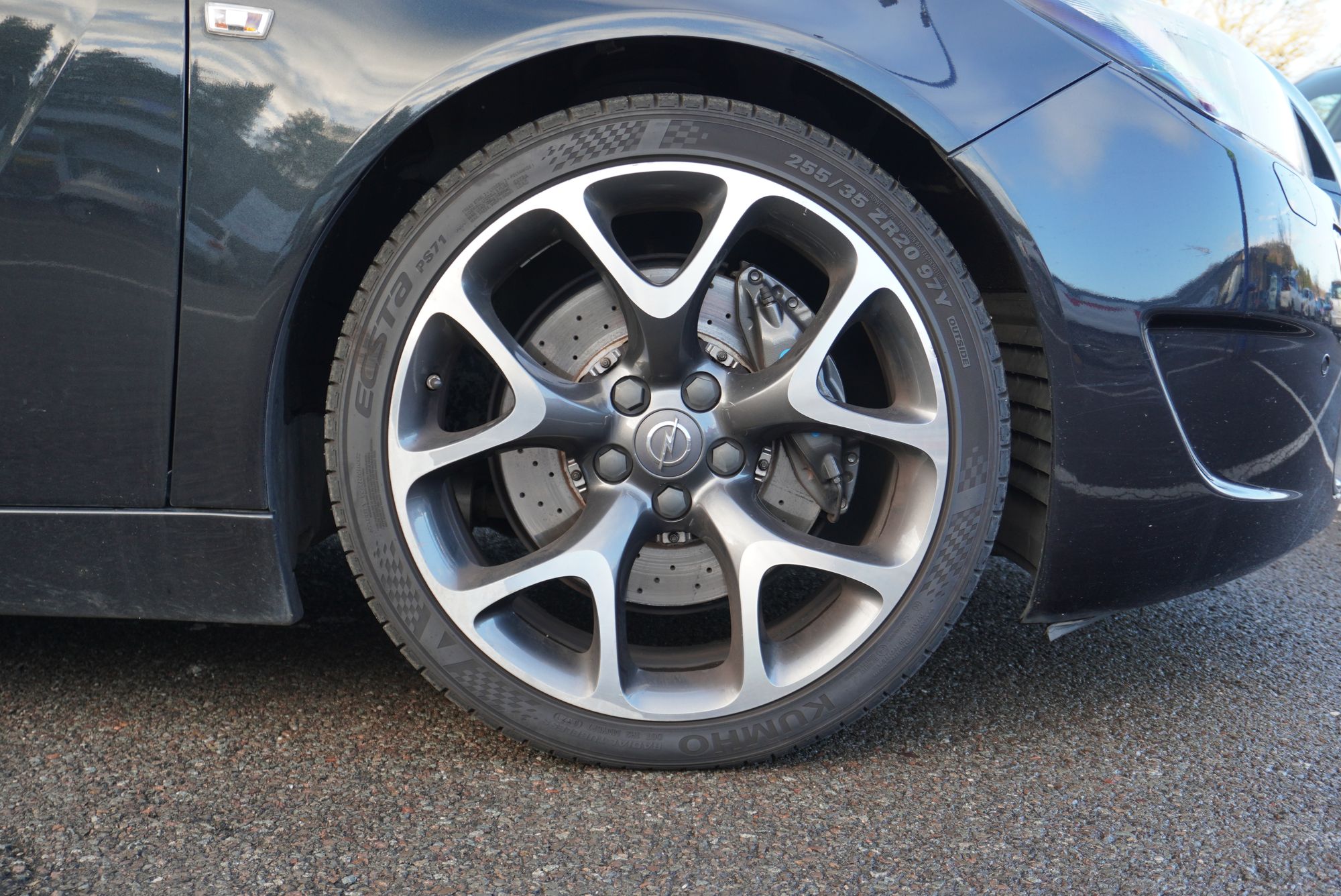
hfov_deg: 51.3
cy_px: 448
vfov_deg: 35.5
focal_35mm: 38
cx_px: 670
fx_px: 1398
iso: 200
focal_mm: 25
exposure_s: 1/40
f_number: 4.5
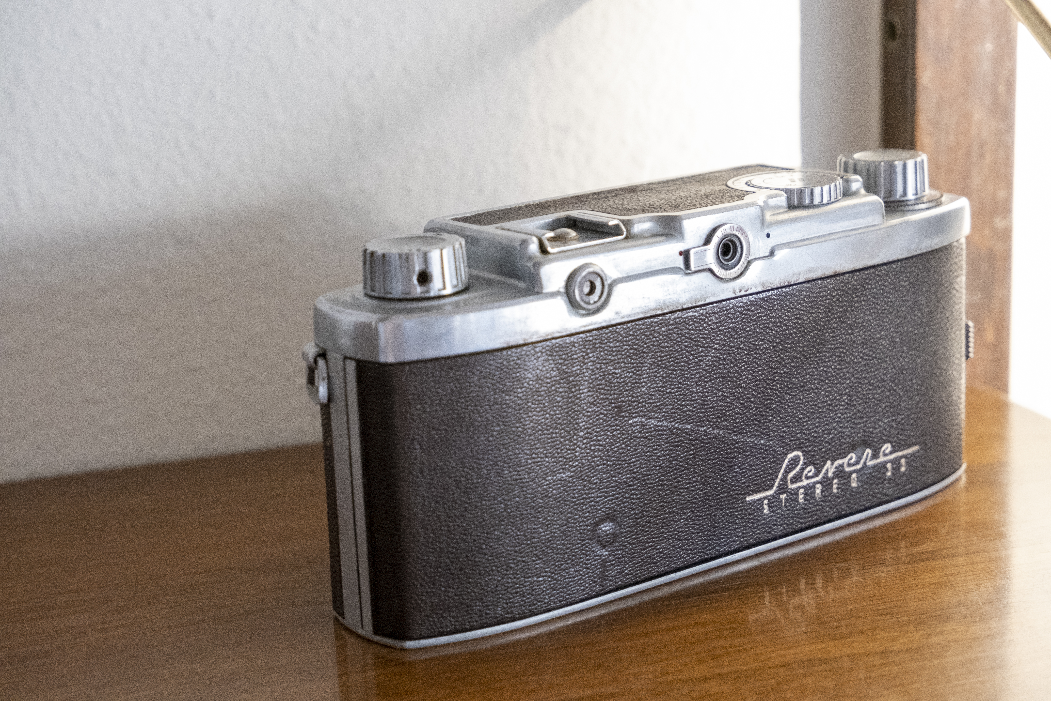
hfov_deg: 30.1
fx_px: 1956
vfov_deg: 20.3
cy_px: 350
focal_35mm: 67
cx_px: 526
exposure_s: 1/150
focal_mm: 44.5
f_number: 5.6
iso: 8000
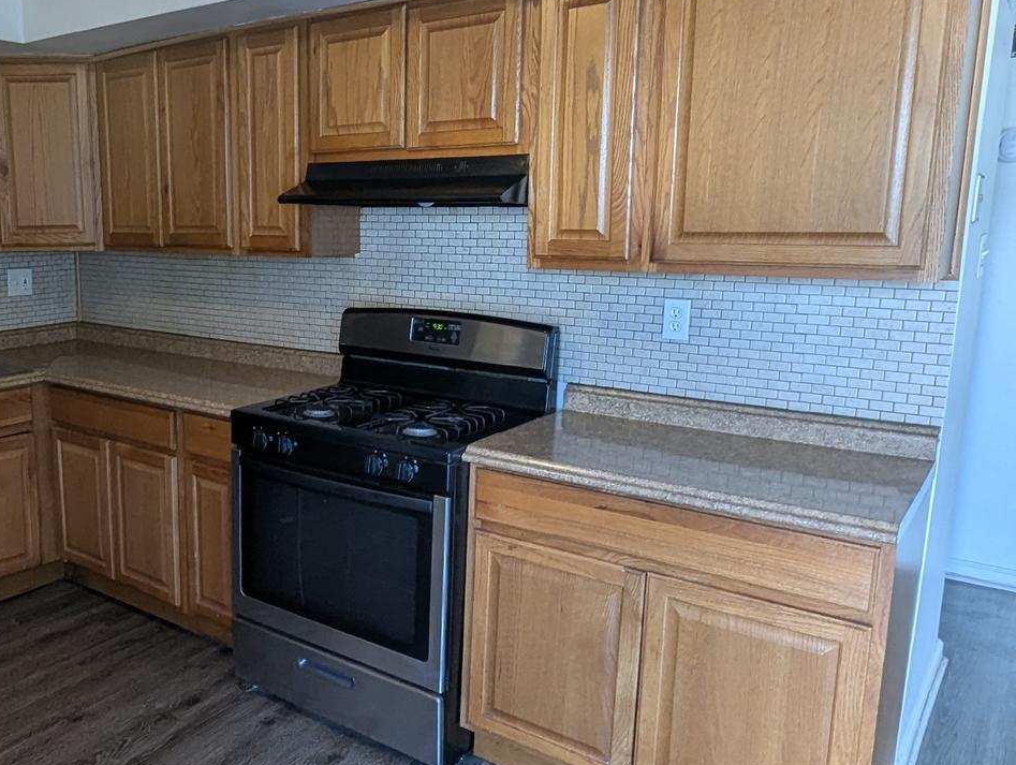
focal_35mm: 28
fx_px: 823
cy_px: 366
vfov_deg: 49.8
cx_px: 265
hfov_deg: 60.2
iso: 52
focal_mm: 1.95
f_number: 2.2
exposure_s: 1/30
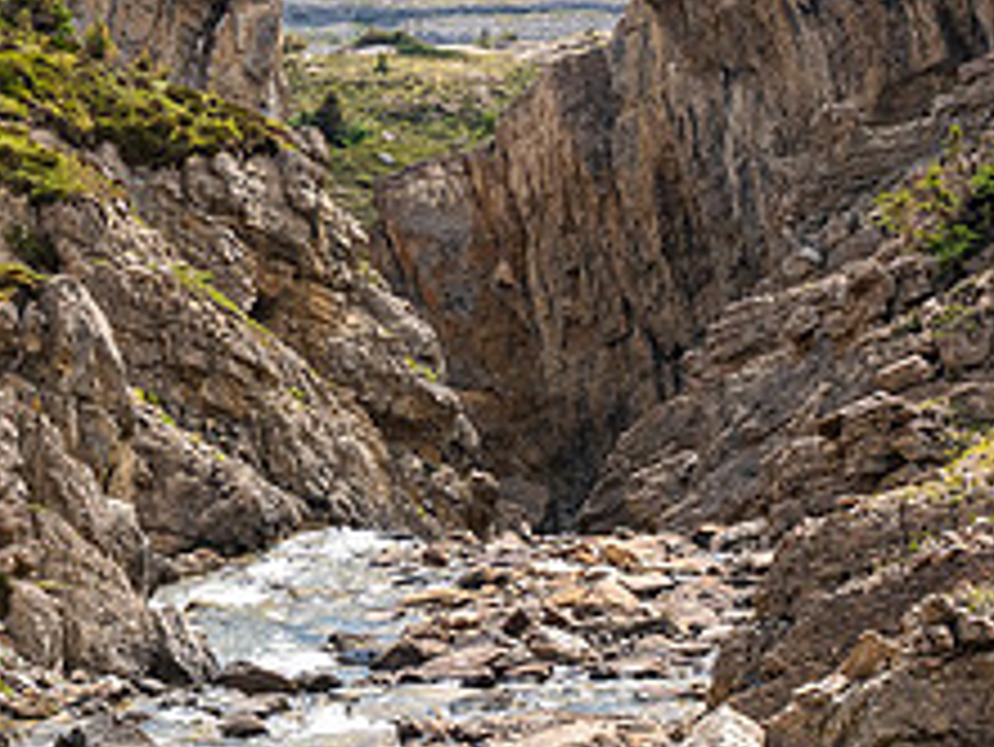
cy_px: 425
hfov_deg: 11.8
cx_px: 486
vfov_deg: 8.8
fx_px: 4827
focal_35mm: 168
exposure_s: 1/100
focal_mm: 32
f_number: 8
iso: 200
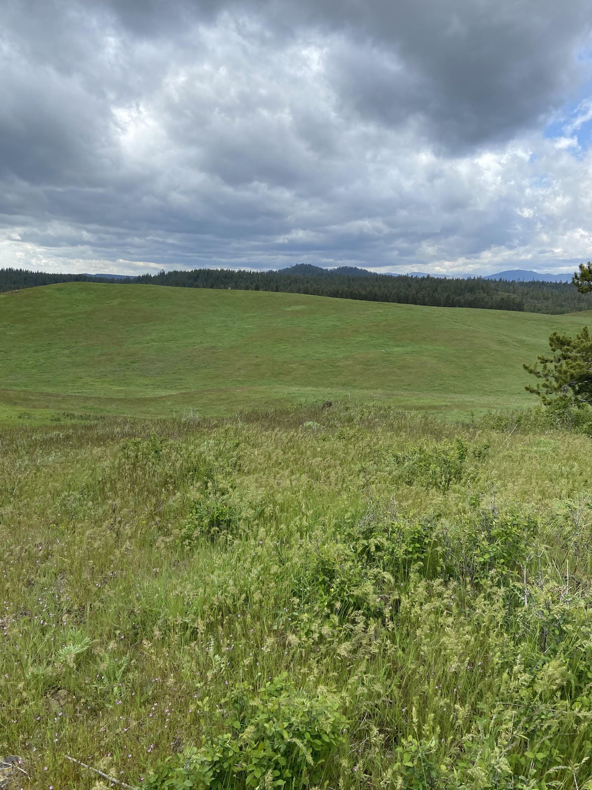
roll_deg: -0.6
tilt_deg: -10.1
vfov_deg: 61.7
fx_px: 661
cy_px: 388
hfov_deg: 48.2
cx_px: 282
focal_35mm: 29
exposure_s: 1/1808
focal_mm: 4.25
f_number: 1.8
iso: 32
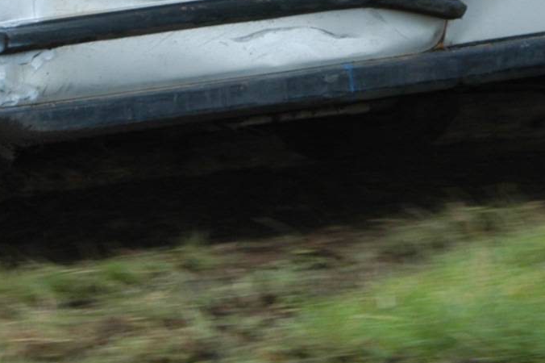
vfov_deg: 2.9
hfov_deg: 4.4
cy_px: -96
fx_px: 7066
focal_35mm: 467
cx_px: 95
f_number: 7.1
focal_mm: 70
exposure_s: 1/200
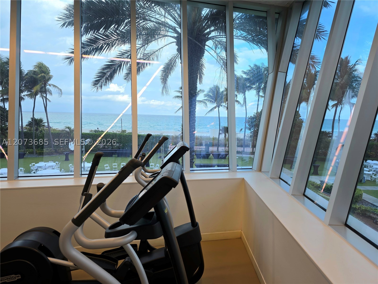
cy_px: 142
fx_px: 251
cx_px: 189
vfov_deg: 58.9
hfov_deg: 73.9
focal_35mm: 23
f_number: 1.7
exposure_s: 1/60.2
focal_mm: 6.3
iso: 16
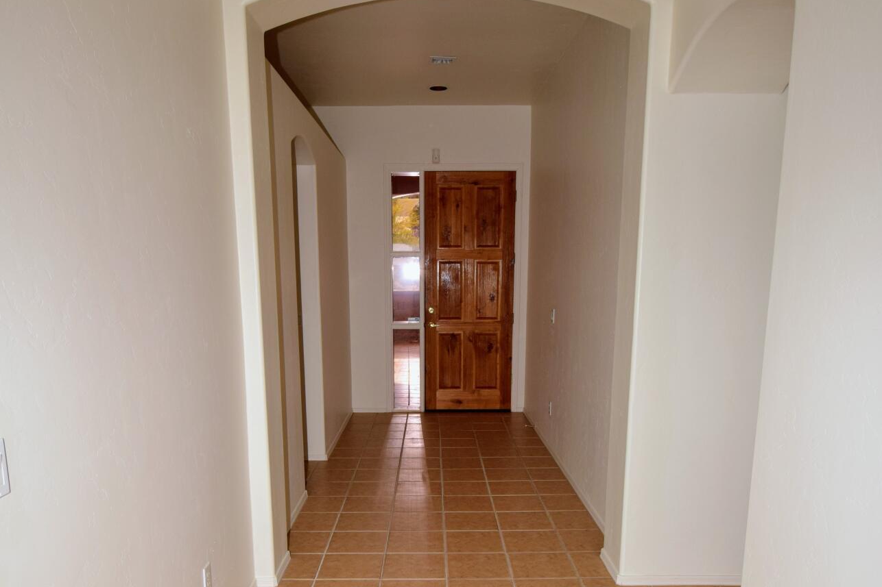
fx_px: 686
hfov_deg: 65.5
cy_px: 429
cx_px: 435
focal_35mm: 28
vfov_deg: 45.1
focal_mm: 12
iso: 400
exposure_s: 1/200
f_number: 9
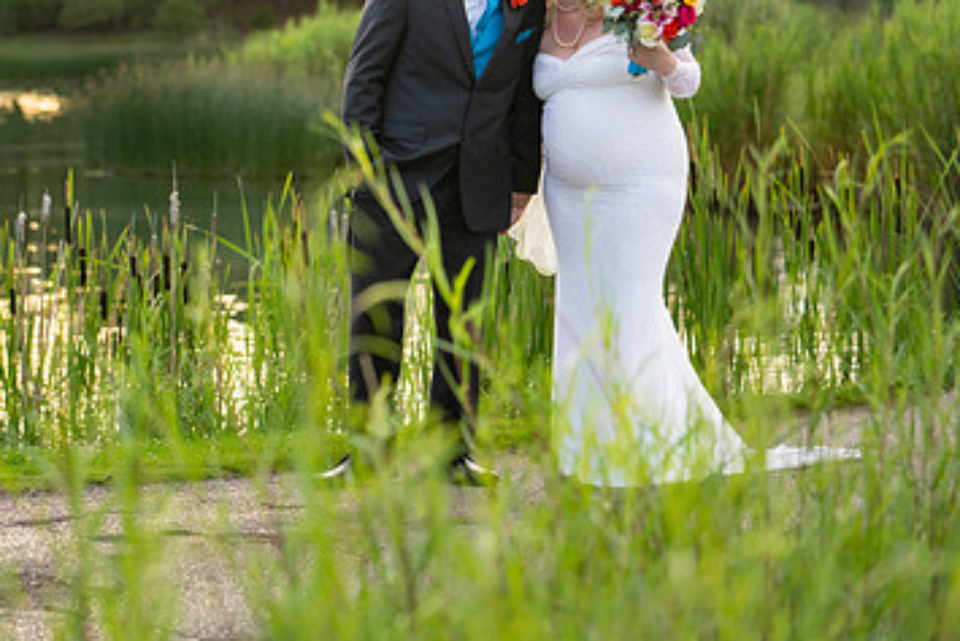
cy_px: 141
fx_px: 3201
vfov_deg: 11.4
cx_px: 261
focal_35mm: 120
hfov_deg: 17.0
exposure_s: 1/1250
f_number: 2.8
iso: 800
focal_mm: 70
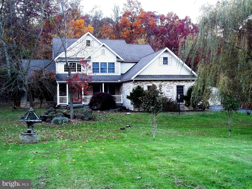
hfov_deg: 47.9
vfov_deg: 36.8
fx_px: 284
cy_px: 94
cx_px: 126
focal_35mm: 39
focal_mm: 7.1
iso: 64
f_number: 3.2
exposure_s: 1/50
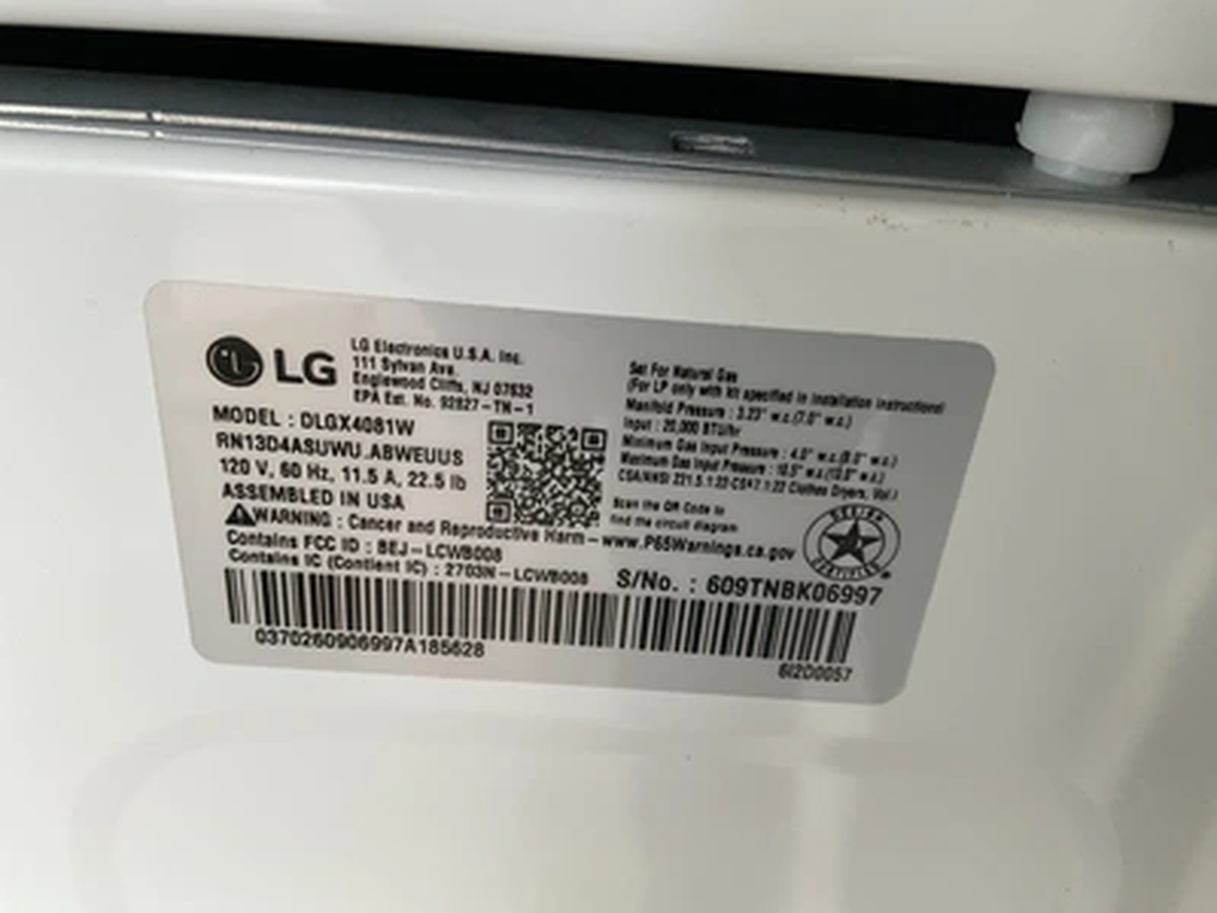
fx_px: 1020
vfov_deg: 48.2
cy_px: 456
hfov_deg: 61.7
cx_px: 608
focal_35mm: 29
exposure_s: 1/60
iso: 80
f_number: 1.8
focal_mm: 3
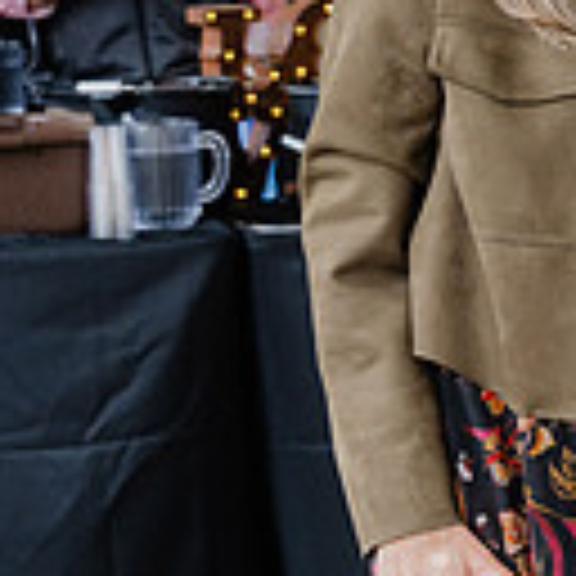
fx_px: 4123
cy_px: 142
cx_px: 1174
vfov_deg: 8.0
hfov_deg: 7.6
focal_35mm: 219
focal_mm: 57
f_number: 5.6
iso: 1000
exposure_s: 1/160
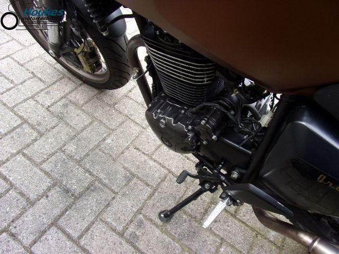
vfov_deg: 56.8
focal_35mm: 24
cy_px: 127
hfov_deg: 71.6
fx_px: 235
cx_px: 170
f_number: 3.3
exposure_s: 1/52
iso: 80
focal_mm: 4.3
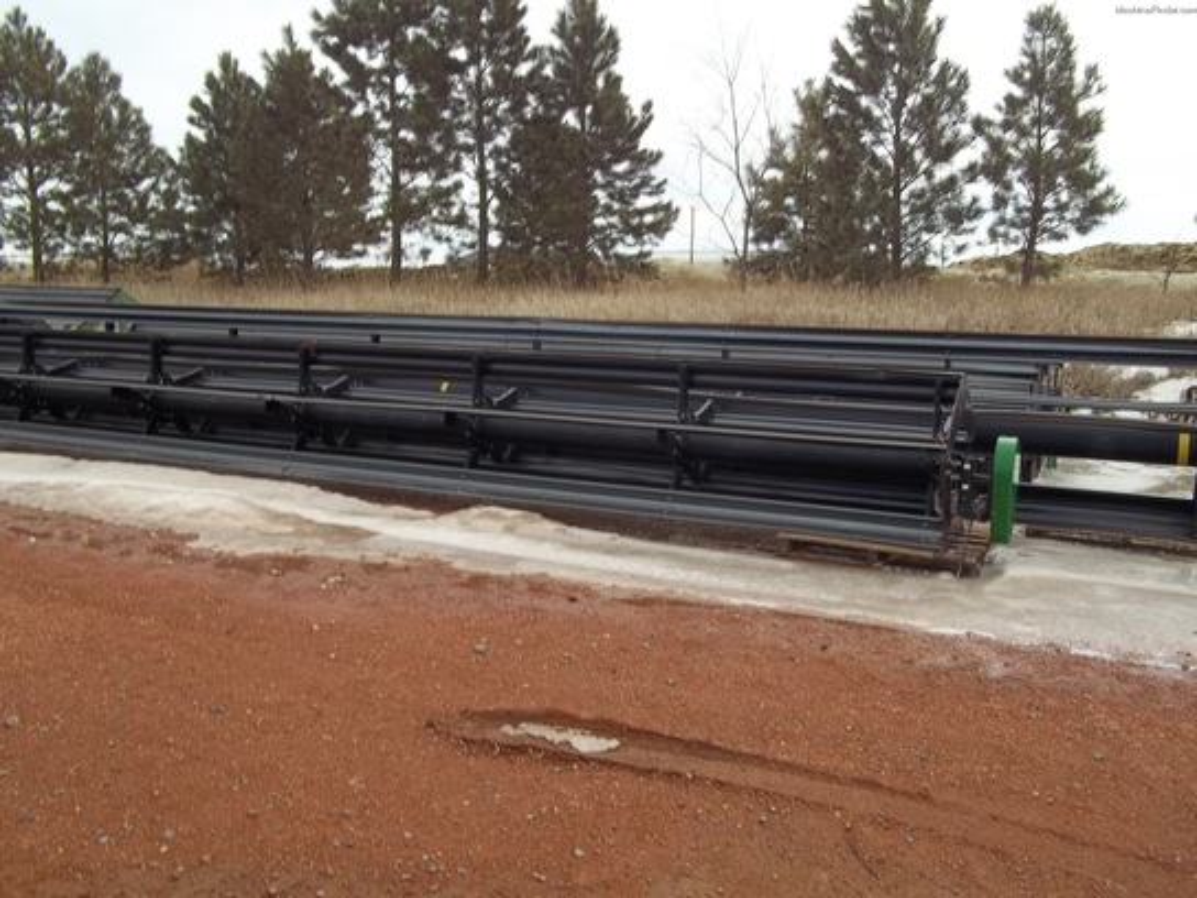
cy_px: 449
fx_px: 1107
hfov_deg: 56.8
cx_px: 598
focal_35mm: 32
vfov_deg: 44.2
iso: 64
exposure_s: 1/100
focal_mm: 5.7
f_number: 8.8
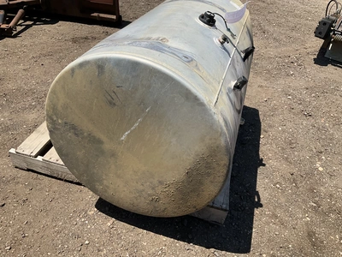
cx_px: 171
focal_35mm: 29
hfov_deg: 61.7
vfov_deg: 48.2
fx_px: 287
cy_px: 128
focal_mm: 3
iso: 25
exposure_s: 1/2141
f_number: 1.8
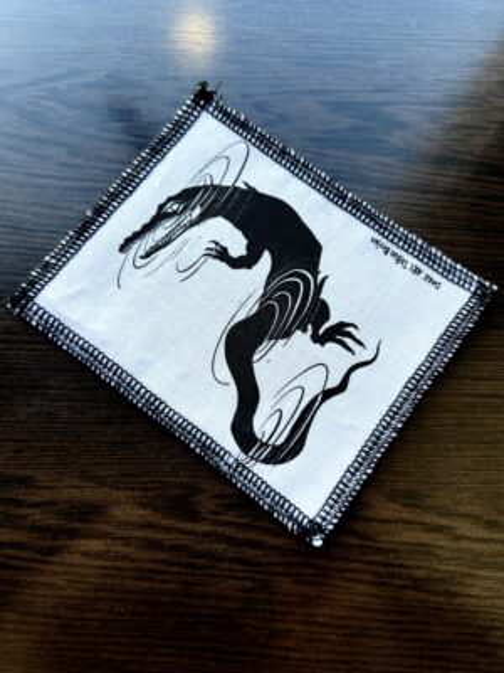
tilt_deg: -79.8
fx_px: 505
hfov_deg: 53.1
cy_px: 336
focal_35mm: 26
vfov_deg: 67.3
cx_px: 252
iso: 32
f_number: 1.5
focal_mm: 5.7
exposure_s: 1/124
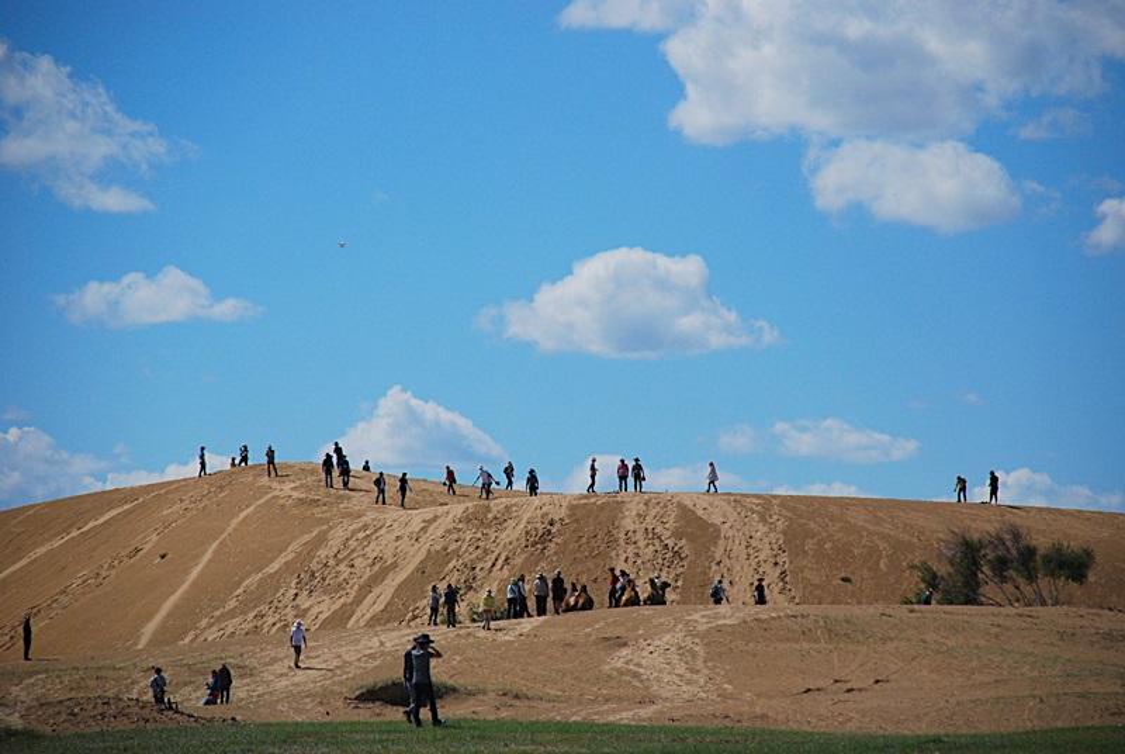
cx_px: 562
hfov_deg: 10.1
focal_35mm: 202
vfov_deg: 6.8
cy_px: 377
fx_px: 6337
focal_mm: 135
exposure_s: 1/4000
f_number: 6.3
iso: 400
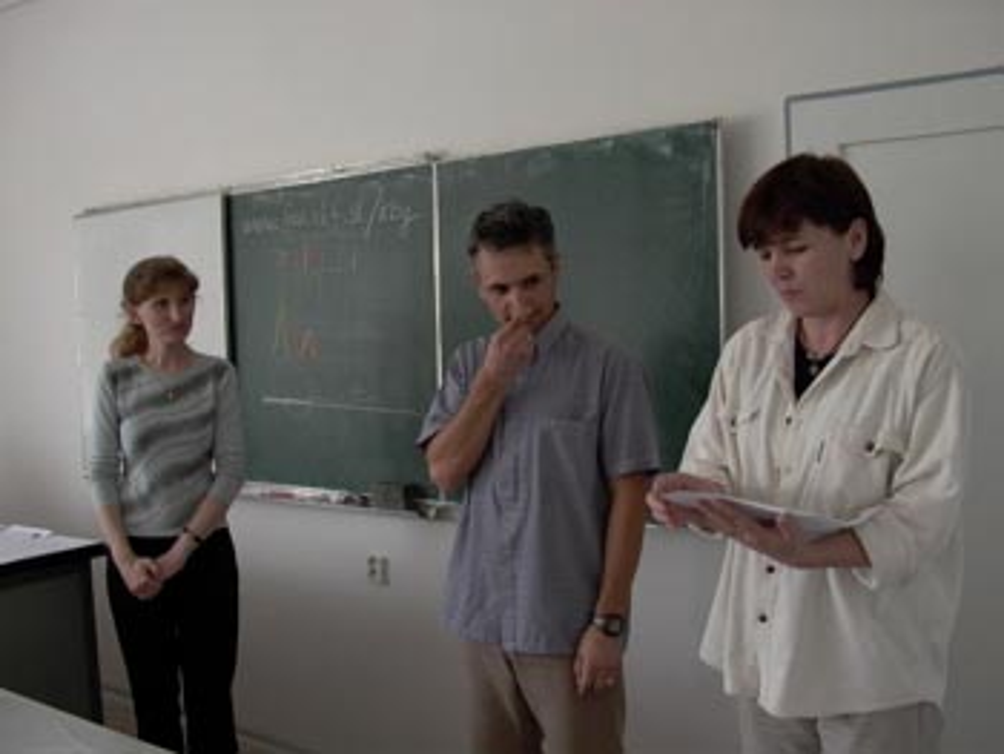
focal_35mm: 33
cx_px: 502
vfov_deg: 43.0
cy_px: 377
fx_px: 958
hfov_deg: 55.3
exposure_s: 1/58.4
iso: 100
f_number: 2.04
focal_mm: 7.13
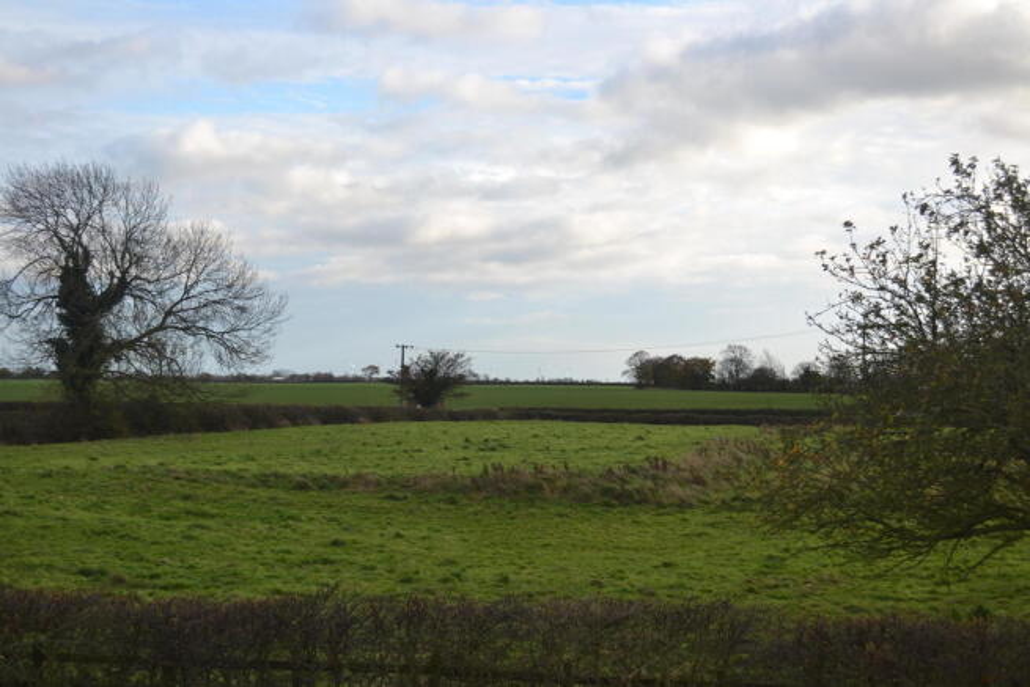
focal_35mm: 51
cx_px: 515
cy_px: 344
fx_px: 1459
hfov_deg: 38.9
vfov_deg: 26.5
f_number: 5
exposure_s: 1/200
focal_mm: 34
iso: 100
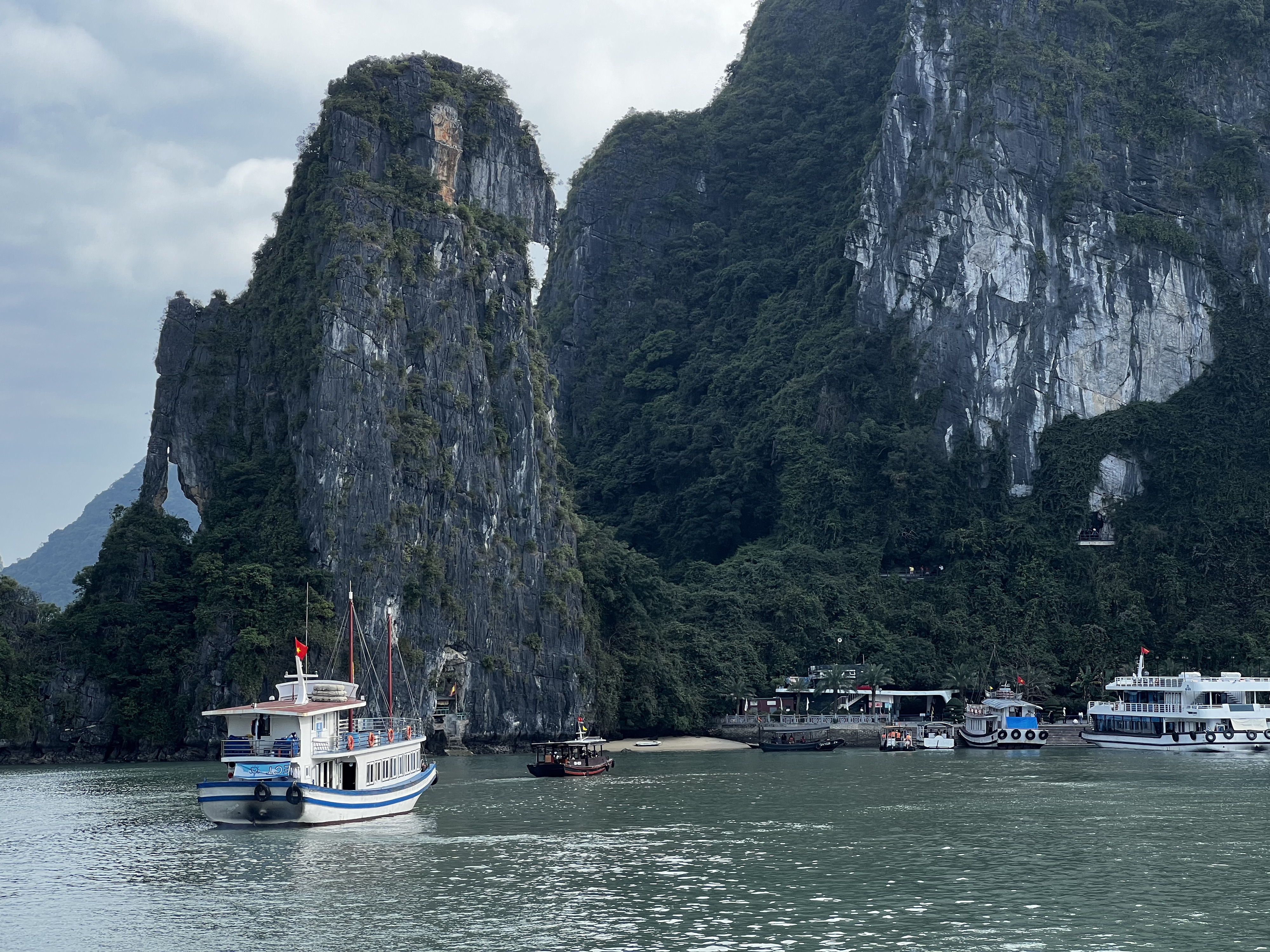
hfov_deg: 25.3
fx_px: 2825
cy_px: 476
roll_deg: +1.0
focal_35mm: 77
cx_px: 635
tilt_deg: +5.1
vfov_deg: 19.1
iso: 32
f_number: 2.8
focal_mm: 9
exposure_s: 1/215
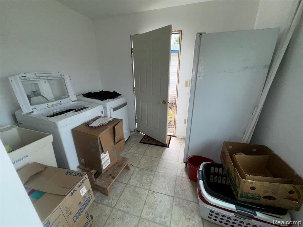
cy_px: 114
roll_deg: -1.1
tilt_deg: -18.5
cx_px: 152
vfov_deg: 85.7
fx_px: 123
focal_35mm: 14
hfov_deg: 102.1
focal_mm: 2.22
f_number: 2.2
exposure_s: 1/122
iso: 50
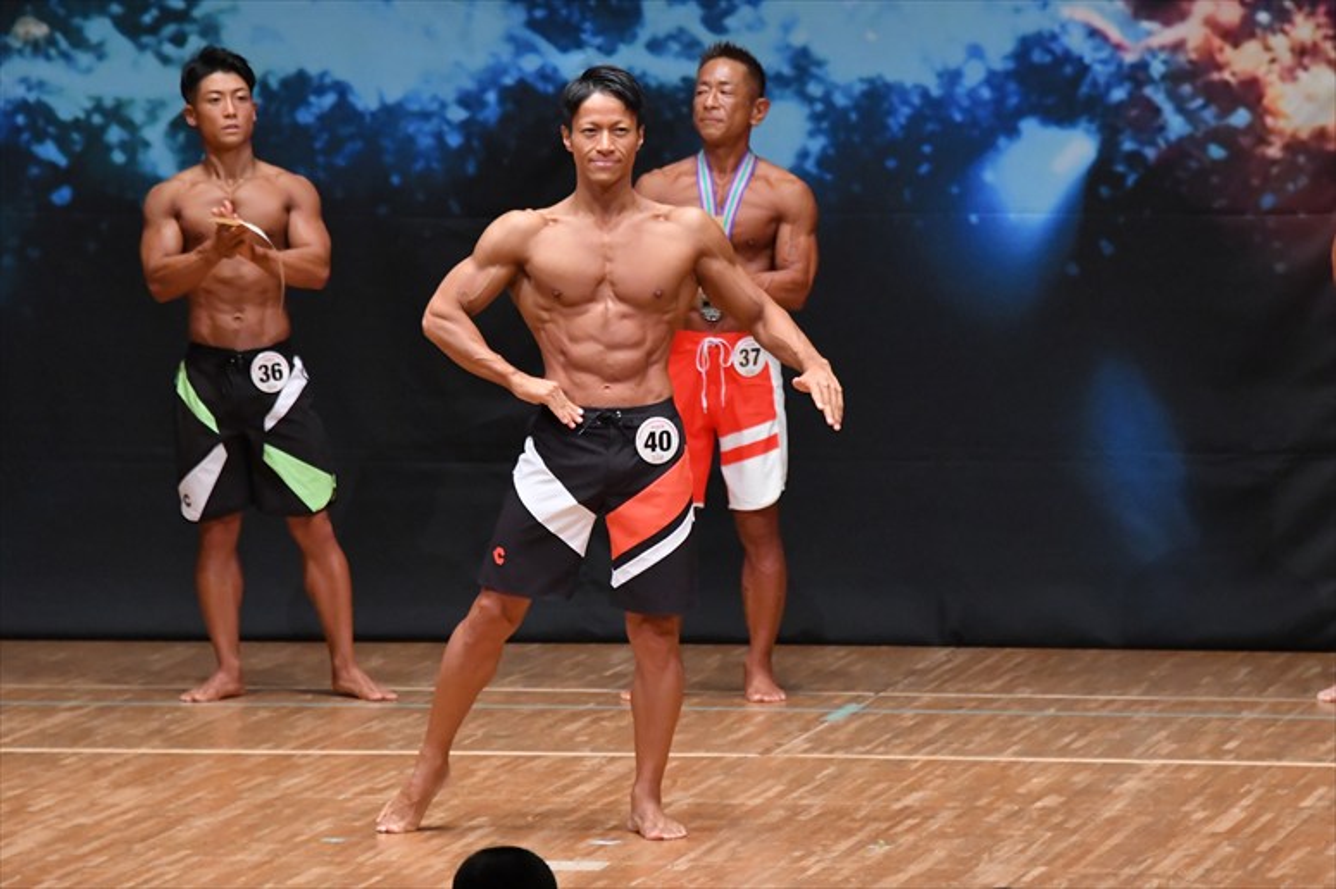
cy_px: 444
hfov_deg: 7.2
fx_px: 10572
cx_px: 668
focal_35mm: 285
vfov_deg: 4.8
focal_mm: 190
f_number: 5.6
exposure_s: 1/400
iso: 6400
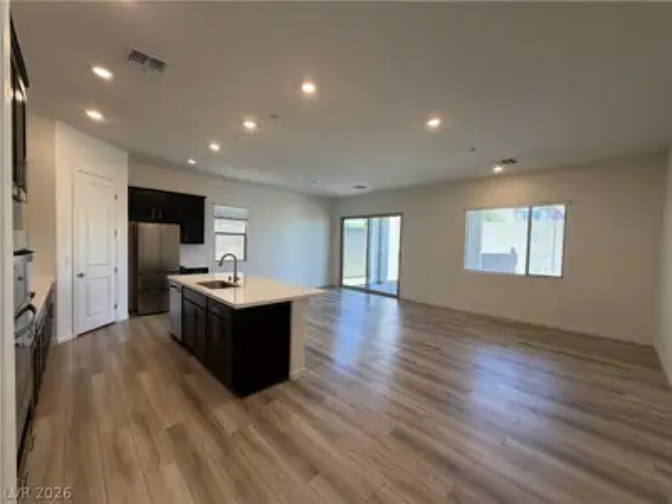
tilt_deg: -1.3
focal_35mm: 14
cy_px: 252
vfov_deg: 85.7
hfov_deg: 102.1
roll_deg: -1.7
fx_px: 272
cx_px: 336
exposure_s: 1/120
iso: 250
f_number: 2.2
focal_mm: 2.22
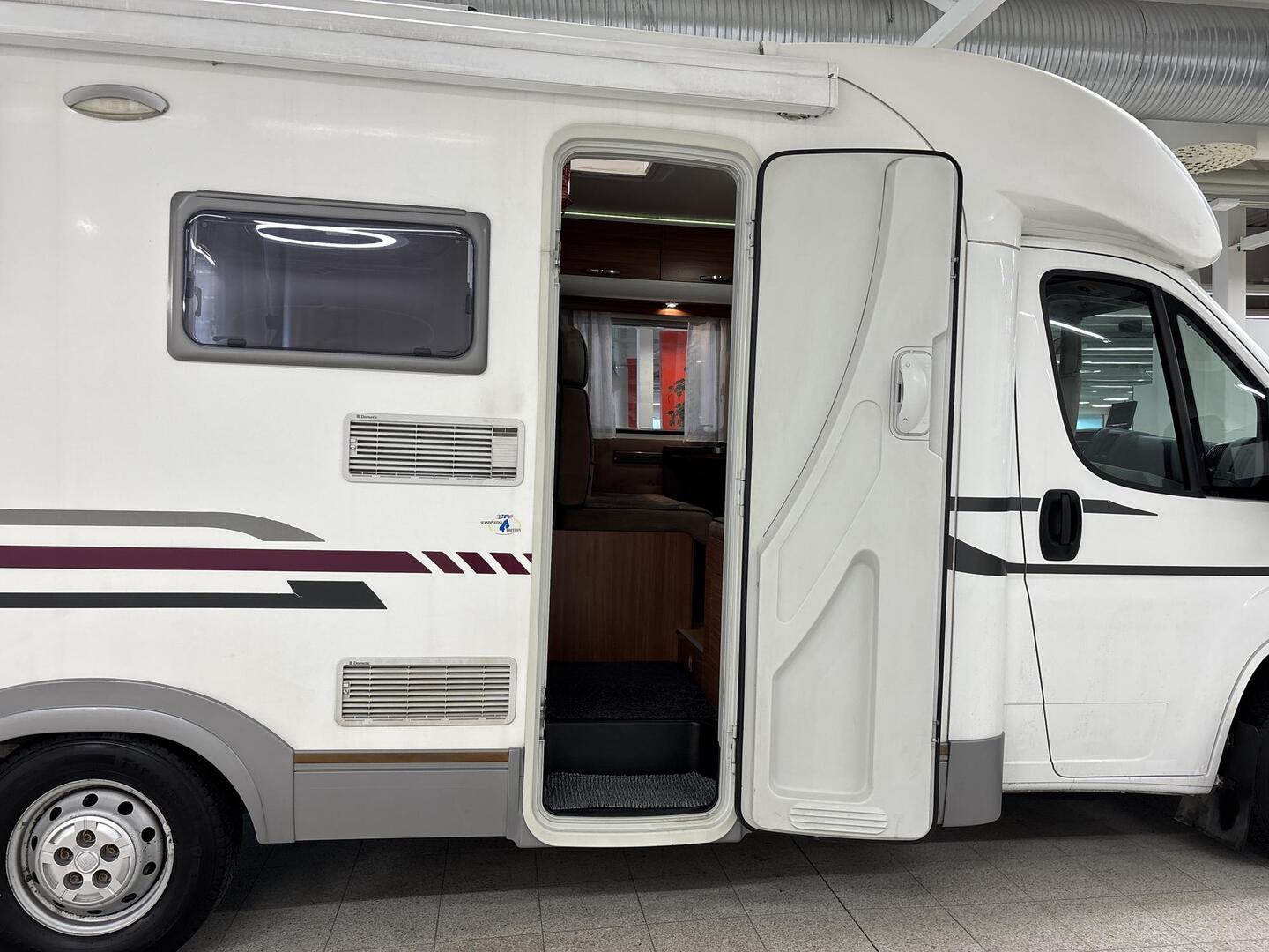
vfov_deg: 53.1
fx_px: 953
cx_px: 634
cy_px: 476
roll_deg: -0.5
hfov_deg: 67.3
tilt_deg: -1.3
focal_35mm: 26
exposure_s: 1/100
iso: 100
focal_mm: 5.96
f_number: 1.6
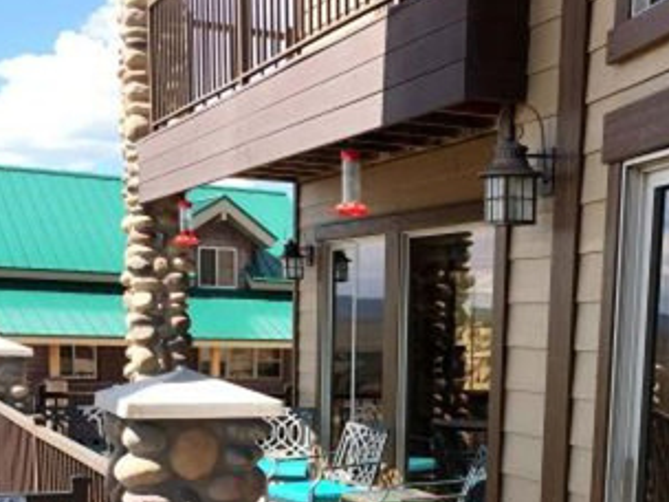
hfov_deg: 31.4
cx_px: 445
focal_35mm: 61
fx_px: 1179
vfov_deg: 23.0
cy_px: 515
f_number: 2.2
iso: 25
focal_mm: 4.15
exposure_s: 1/1241
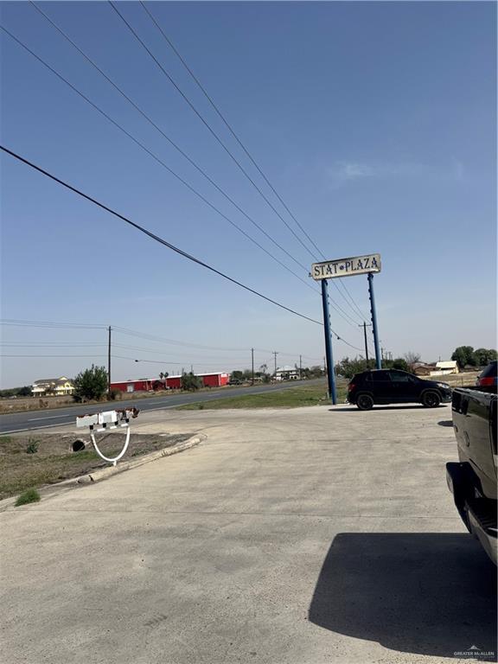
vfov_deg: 71.6
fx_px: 460
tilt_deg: +6.0
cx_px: 249
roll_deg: +2.9
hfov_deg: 56.8
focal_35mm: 24
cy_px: 332
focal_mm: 6.76
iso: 80
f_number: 1.78
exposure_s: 1/9009
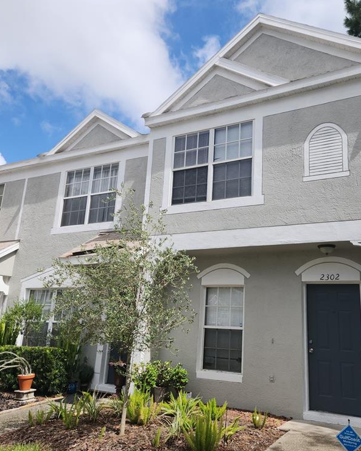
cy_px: 226
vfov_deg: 57.2
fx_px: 414
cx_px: 208
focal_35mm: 31
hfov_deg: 46.9
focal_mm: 5.4
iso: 20
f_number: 1.8
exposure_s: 1/1962
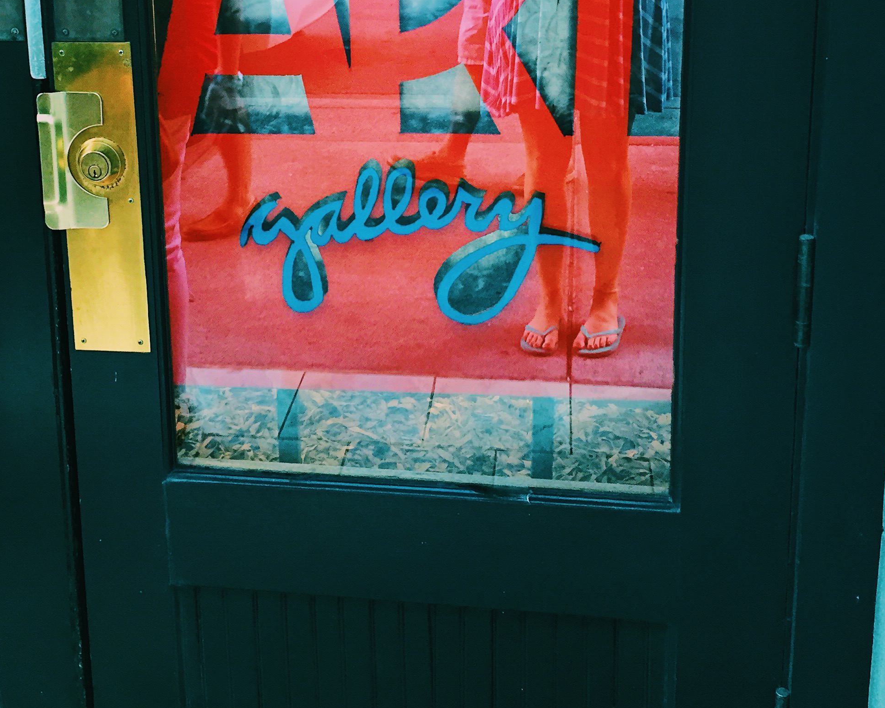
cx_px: 348
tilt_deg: -13.5
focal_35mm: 48
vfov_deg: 30.1
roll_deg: +1.3
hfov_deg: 38.6
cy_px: 67
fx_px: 1257
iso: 80
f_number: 2.2
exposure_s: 1/30
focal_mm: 4.15
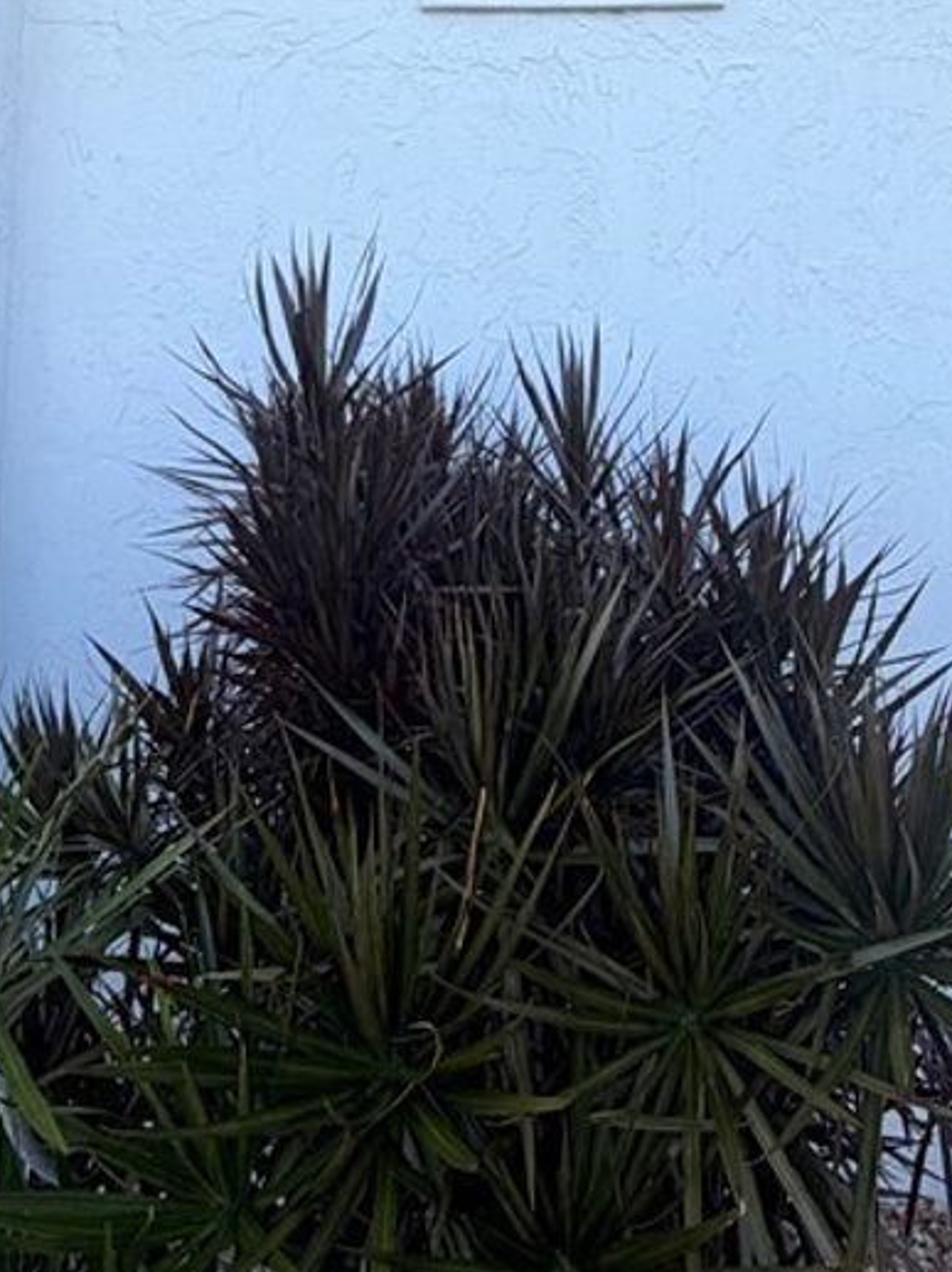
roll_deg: +0.3
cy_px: 134
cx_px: 517
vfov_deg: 45.6
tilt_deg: +8.5
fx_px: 1358
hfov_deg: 38.6
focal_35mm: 37
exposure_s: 1/502
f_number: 2.2
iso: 50
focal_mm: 2.22
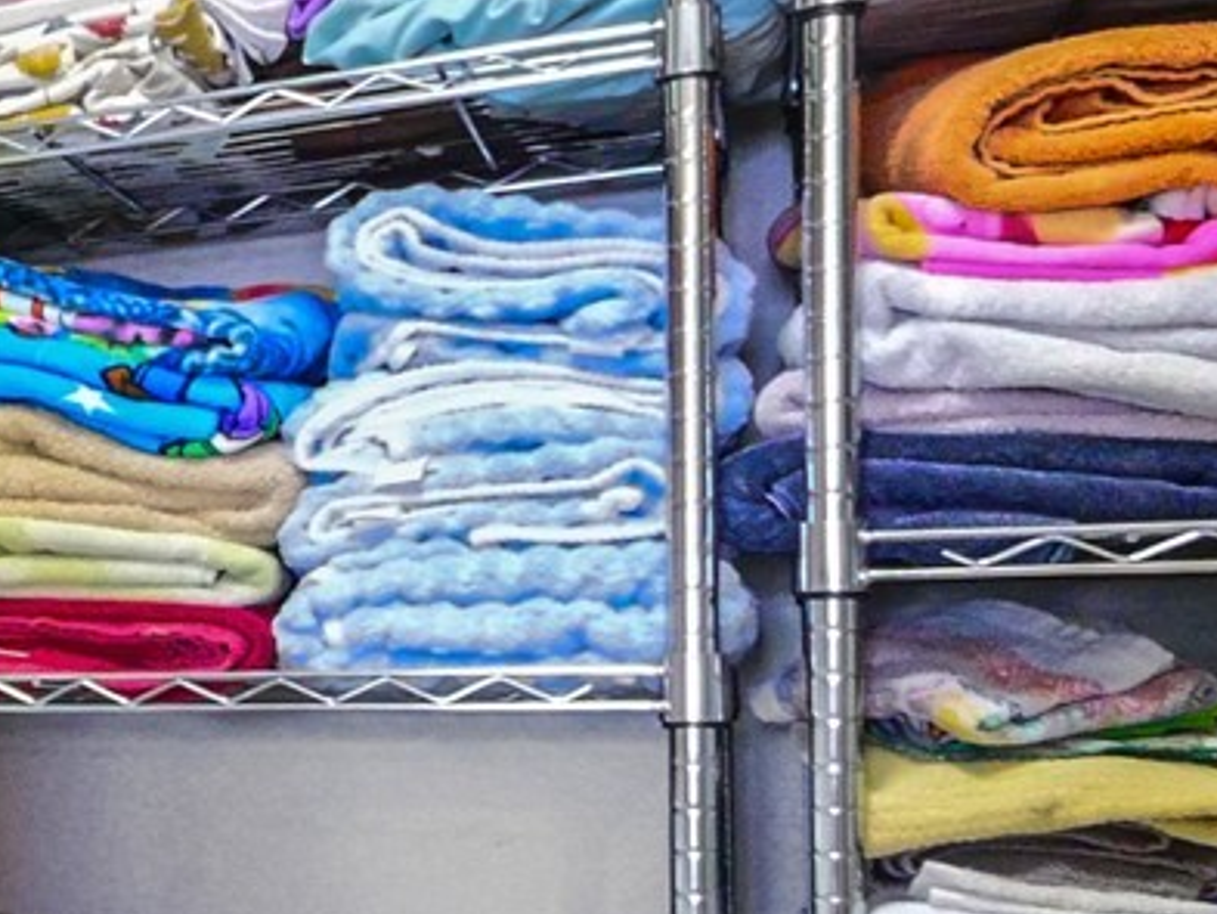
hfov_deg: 22.6
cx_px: -883
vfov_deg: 25.6
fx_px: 2005
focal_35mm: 57
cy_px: 564
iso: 3200
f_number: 4
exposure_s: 1/10
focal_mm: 7
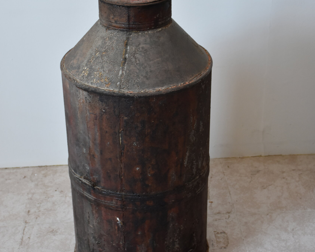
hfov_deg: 27.9
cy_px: 97
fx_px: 634
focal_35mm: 68
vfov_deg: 22.4
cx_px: 157
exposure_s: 1/60
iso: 800
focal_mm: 32
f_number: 4
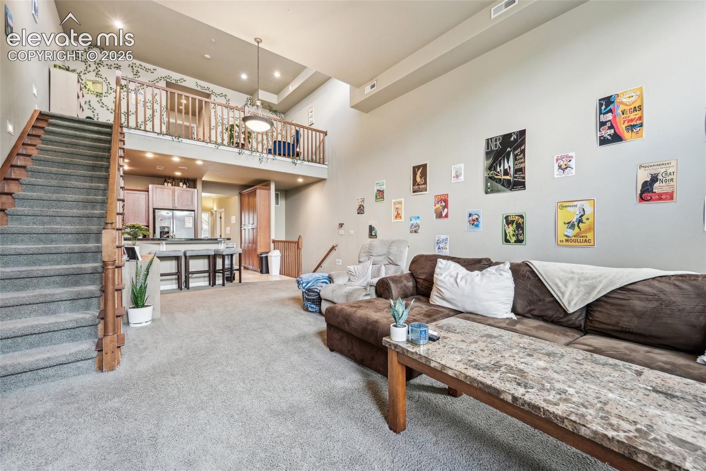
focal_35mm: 14
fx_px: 275
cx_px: 353
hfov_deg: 104.3
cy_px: 236
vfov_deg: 81.2
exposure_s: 1/2.5
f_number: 8
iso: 400
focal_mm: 14
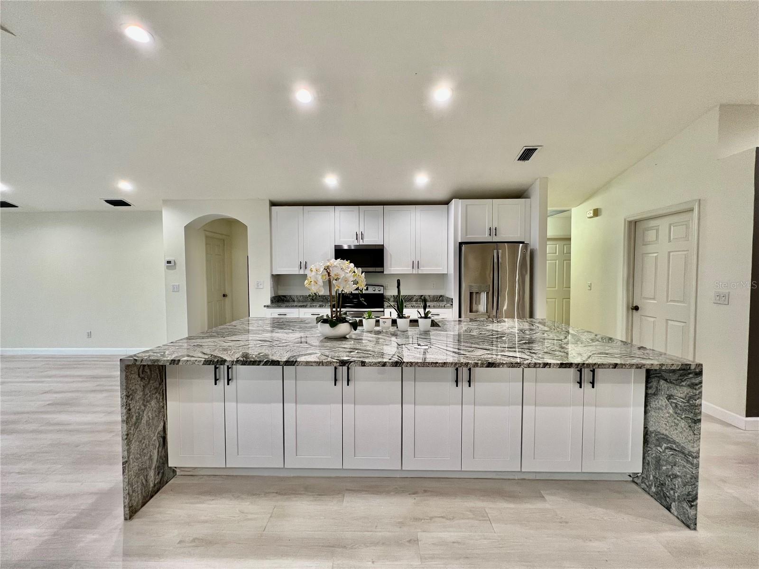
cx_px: 380
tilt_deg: -2.5
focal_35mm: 13
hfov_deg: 106.2
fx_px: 285
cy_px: 284
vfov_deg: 89.9
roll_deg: +0.5
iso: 160
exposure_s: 1/60
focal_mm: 1.57
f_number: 1.8
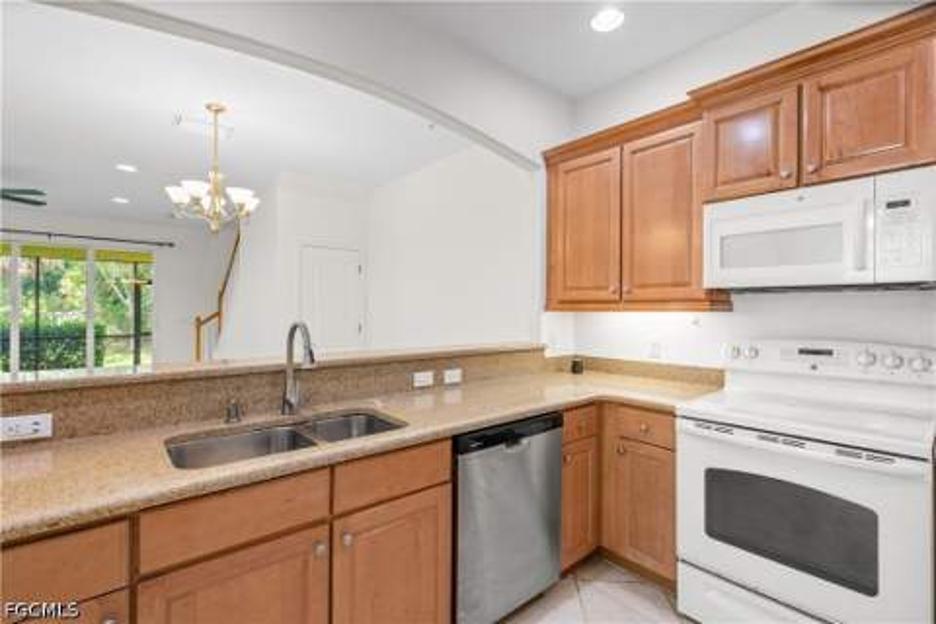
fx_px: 416
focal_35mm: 16
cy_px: 312
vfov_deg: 73.7
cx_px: 468
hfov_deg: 96.7
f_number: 8
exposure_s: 1/13
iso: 400
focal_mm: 16
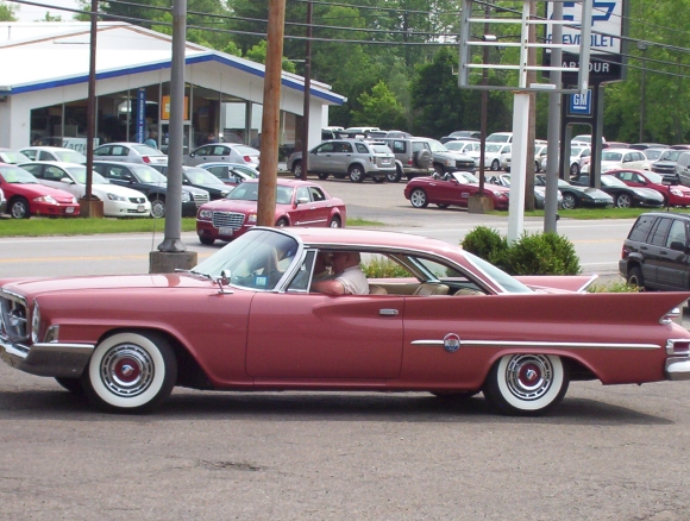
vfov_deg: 11.1
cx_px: 310
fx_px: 2678
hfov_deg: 14.7
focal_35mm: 134
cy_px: 283
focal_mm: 16.61
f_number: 4.72
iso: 100
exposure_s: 1/781
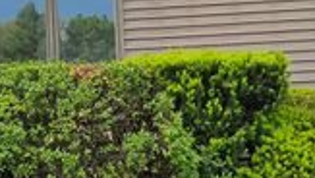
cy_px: 22
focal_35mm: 58
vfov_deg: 20.4
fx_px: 485
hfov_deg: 35.7
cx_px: 112
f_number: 1.9
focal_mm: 2.2
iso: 40
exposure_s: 1/976
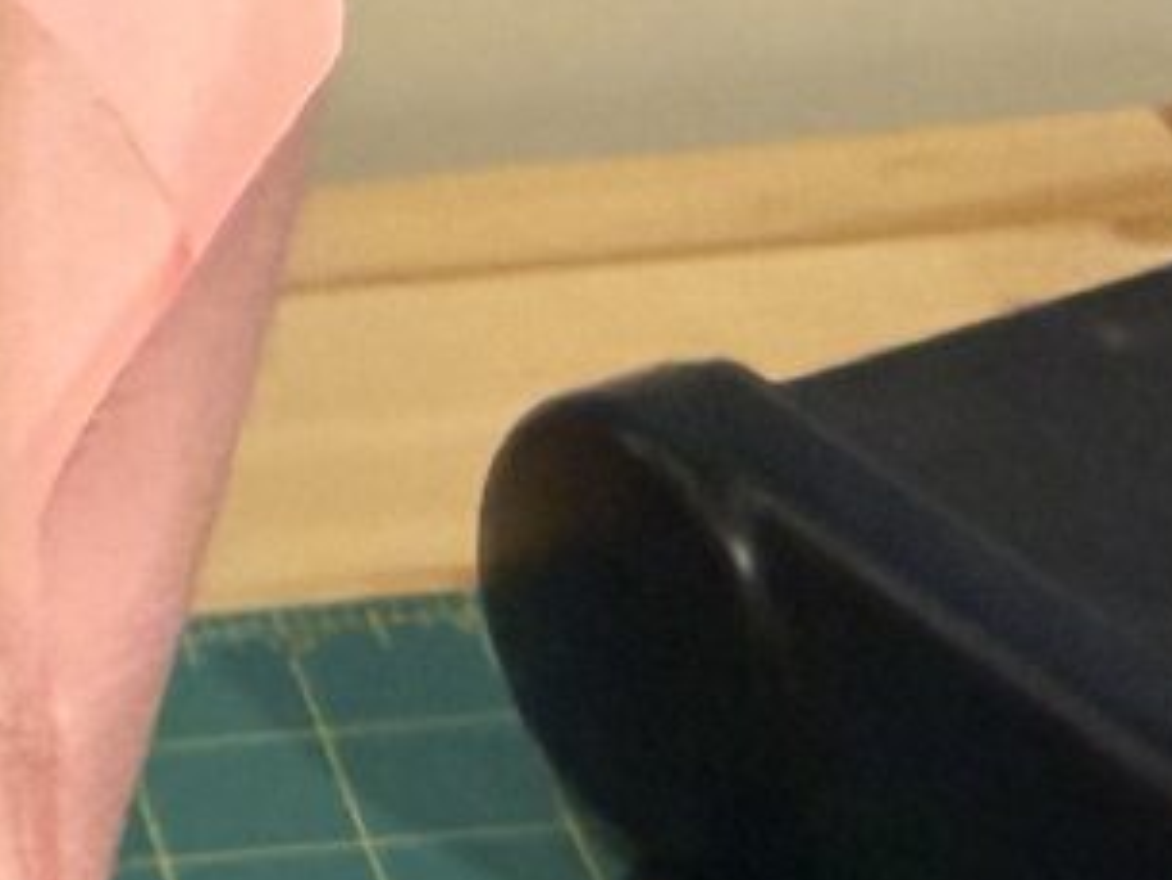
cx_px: -680
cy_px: 603
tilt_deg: -30.5
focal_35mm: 126
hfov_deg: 14.4
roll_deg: +8.3
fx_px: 4268
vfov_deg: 11.8
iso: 400
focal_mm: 2.22
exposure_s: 1/58
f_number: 2.2
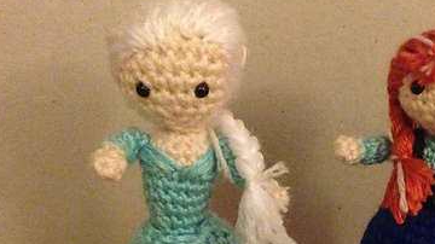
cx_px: 296
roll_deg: -0.9
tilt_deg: -24.3
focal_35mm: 64
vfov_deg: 18.6
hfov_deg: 32.5
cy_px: 198
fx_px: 738
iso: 800
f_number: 2.4
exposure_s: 1/15
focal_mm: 4.12
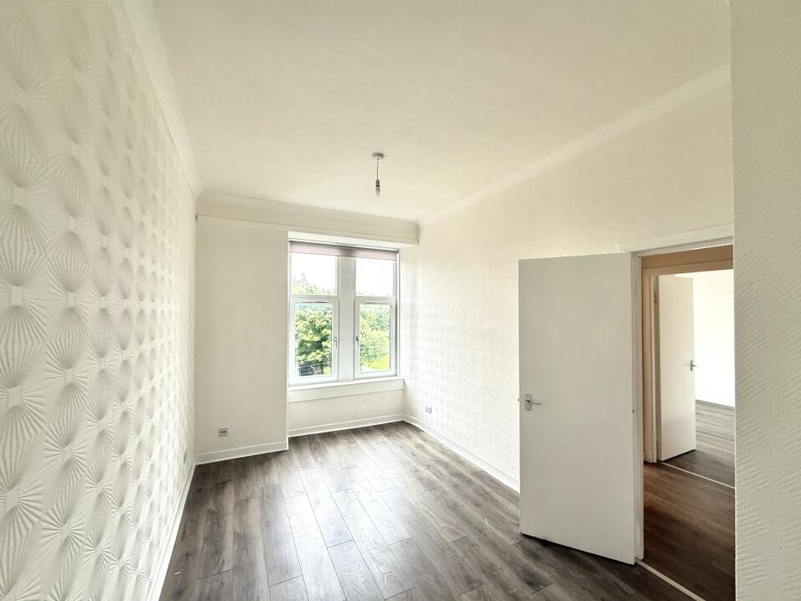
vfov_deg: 81.7
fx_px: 347
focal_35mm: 15
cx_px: 421
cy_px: 304
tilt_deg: +2.0
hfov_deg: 98.1
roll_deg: +0.3
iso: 320
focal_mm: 2.22
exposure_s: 1/77
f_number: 2.2
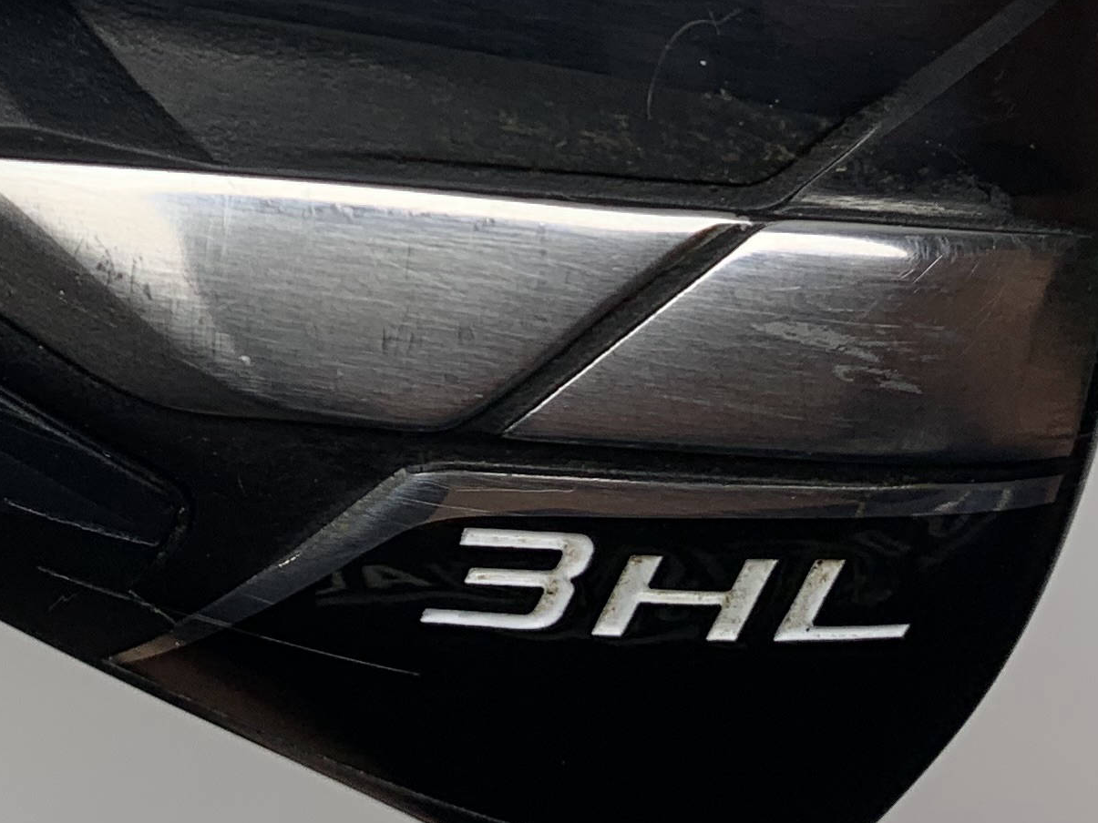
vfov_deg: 15.7
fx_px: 2760
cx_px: 169
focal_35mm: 87
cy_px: -395
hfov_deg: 22.1
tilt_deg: -75.2
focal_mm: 4.25
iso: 25
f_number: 1.8
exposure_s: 1/255
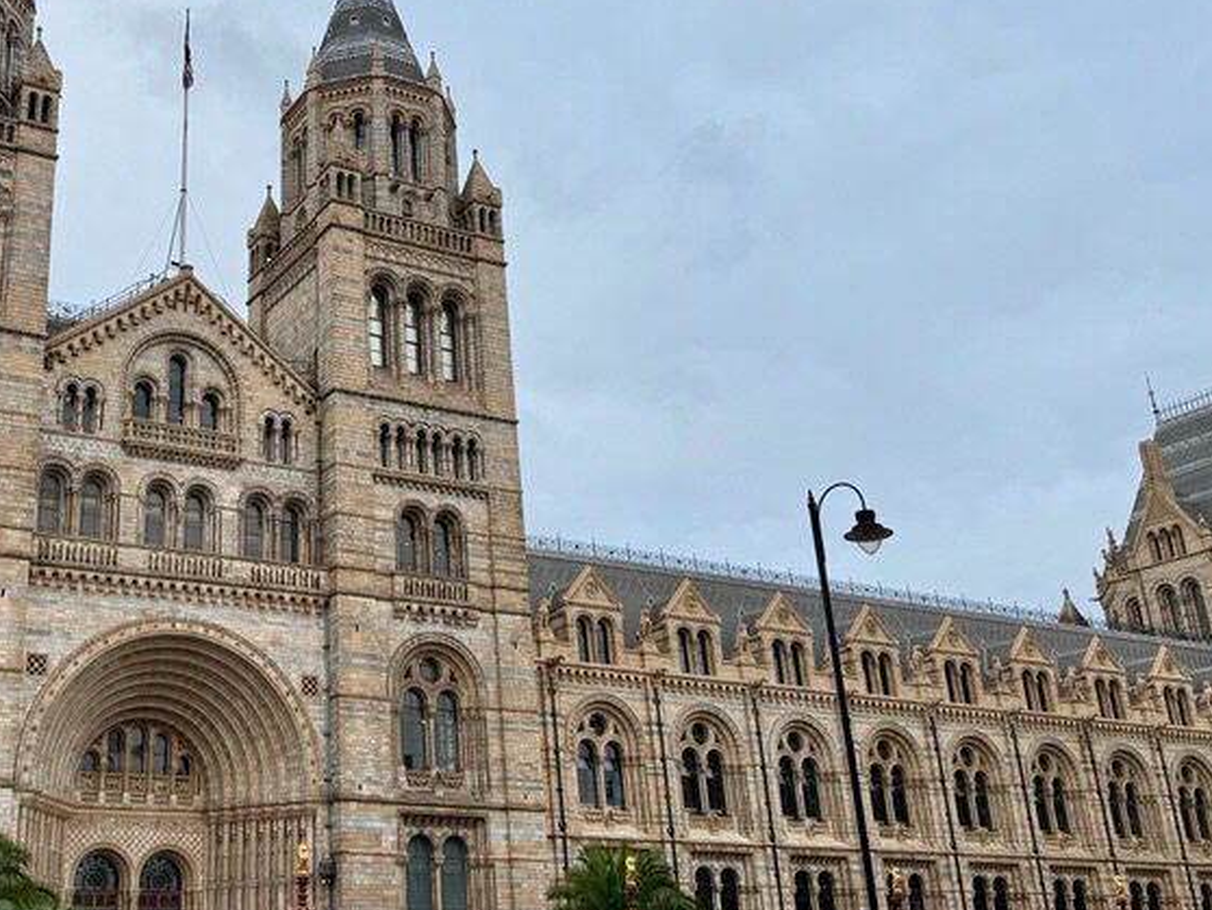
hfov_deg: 43.0
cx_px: 371
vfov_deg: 33.5
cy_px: 369
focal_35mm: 43
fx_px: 1506
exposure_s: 1/2252
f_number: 1.8
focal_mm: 6.8
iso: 80
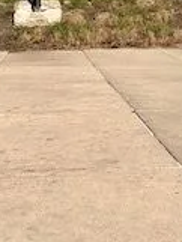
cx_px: 29
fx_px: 833
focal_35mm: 119
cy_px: -259
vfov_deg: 13.8
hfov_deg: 12.4
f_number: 1.78
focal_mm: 6.86
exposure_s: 1/5848
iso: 80
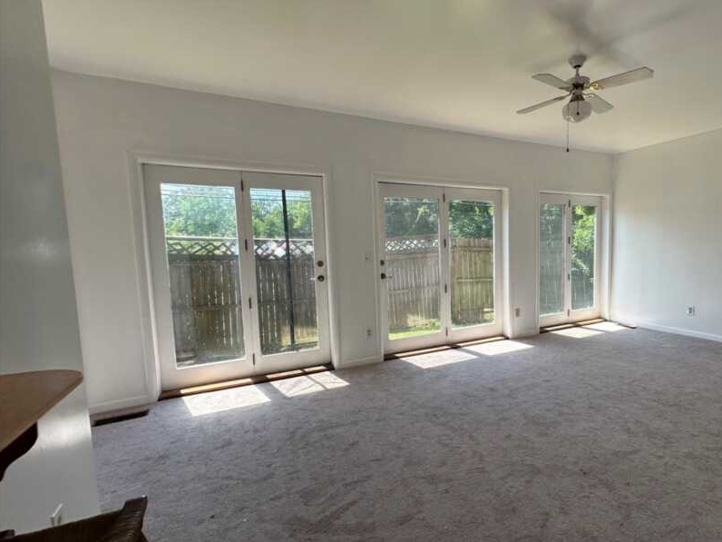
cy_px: 275
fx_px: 375
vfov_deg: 71.6
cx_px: 460
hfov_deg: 85.7
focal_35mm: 18
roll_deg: -0.5
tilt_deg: -3.8
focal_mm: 2.22
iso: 40
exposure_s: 1/281
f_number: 2.2
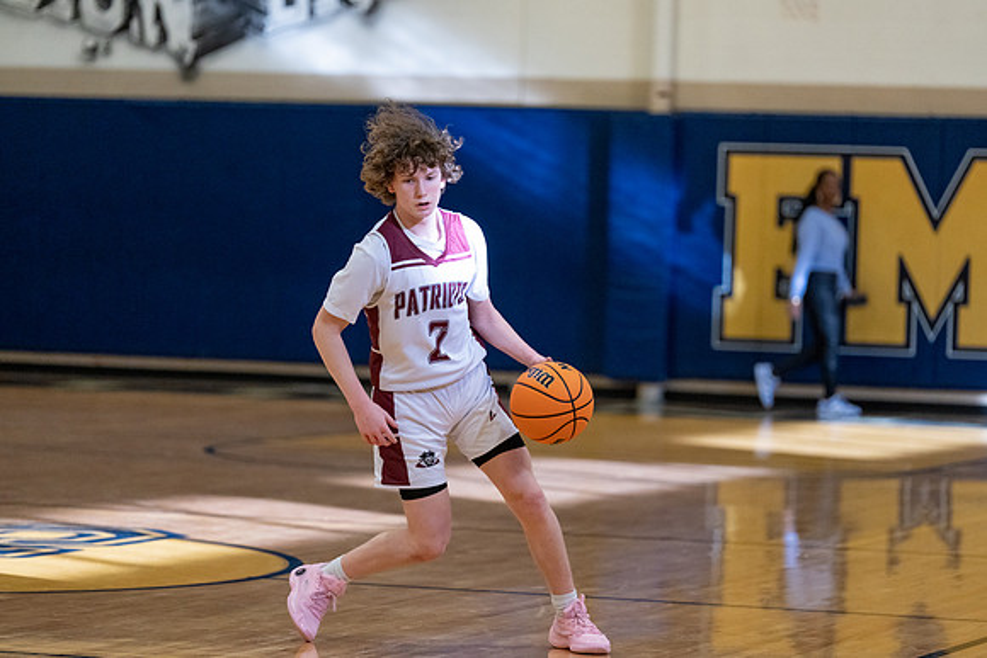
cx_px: 494
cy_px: 329
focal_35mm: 175
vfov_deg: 7.8
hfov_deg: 11.7
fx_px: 4805
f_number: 2.8
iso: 4000
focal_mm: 163
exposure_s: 1/1000
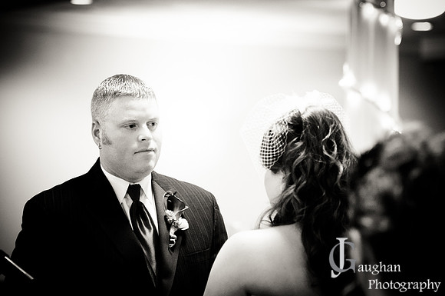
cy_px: 148
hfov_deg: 14.9
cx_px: 222
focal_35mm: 138
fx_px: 1703
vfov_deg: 9.9
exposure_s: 1/20
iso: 1600
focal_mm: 92
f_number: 2.8
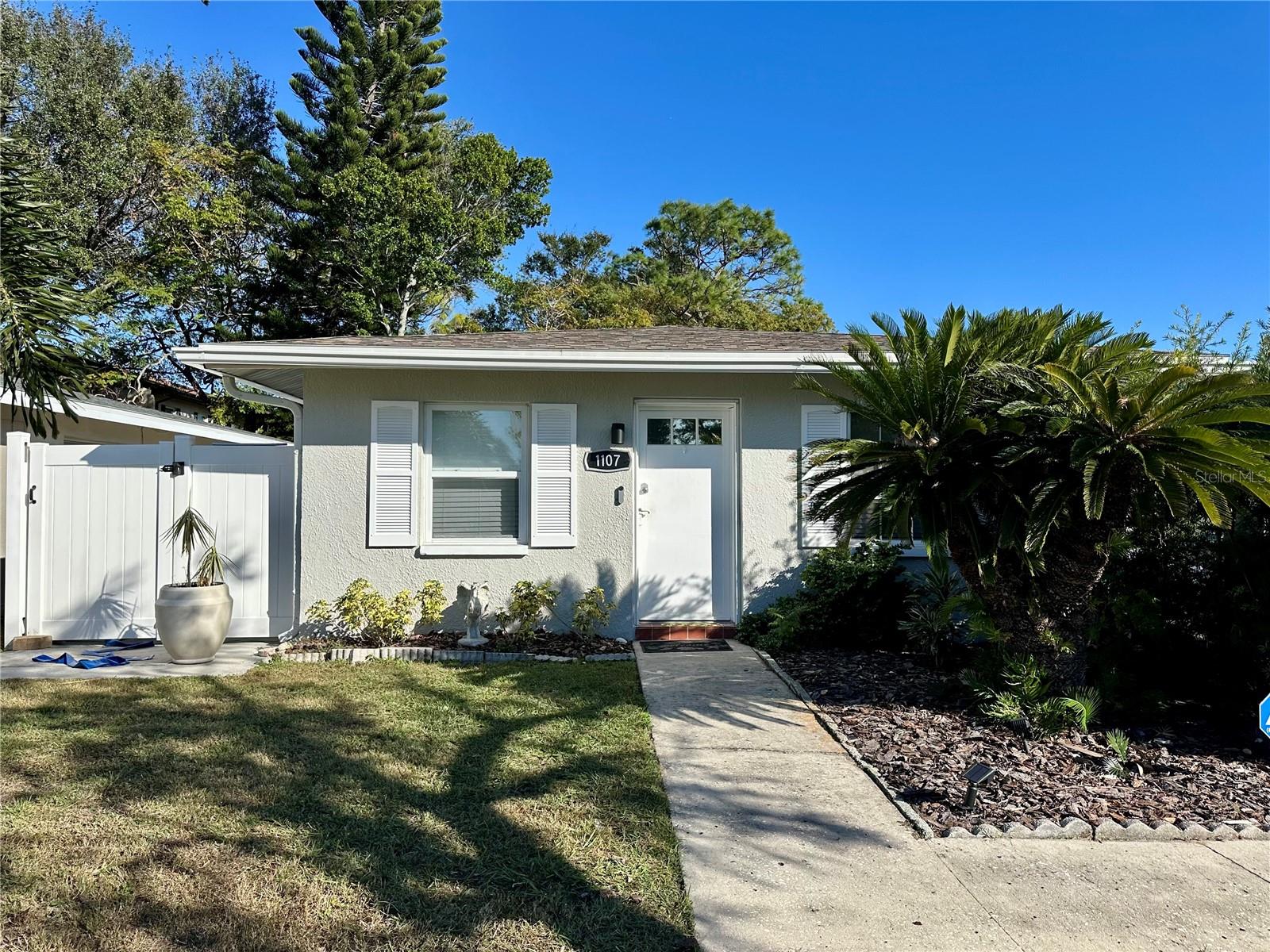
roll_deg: -0.4
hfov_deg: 71.6
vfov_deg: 56.8
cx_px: 635
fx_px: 881
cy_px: 476
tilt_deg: +1.8
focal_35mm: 24
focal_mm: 6.86
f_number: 1.78
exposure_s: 1/4348
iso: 80
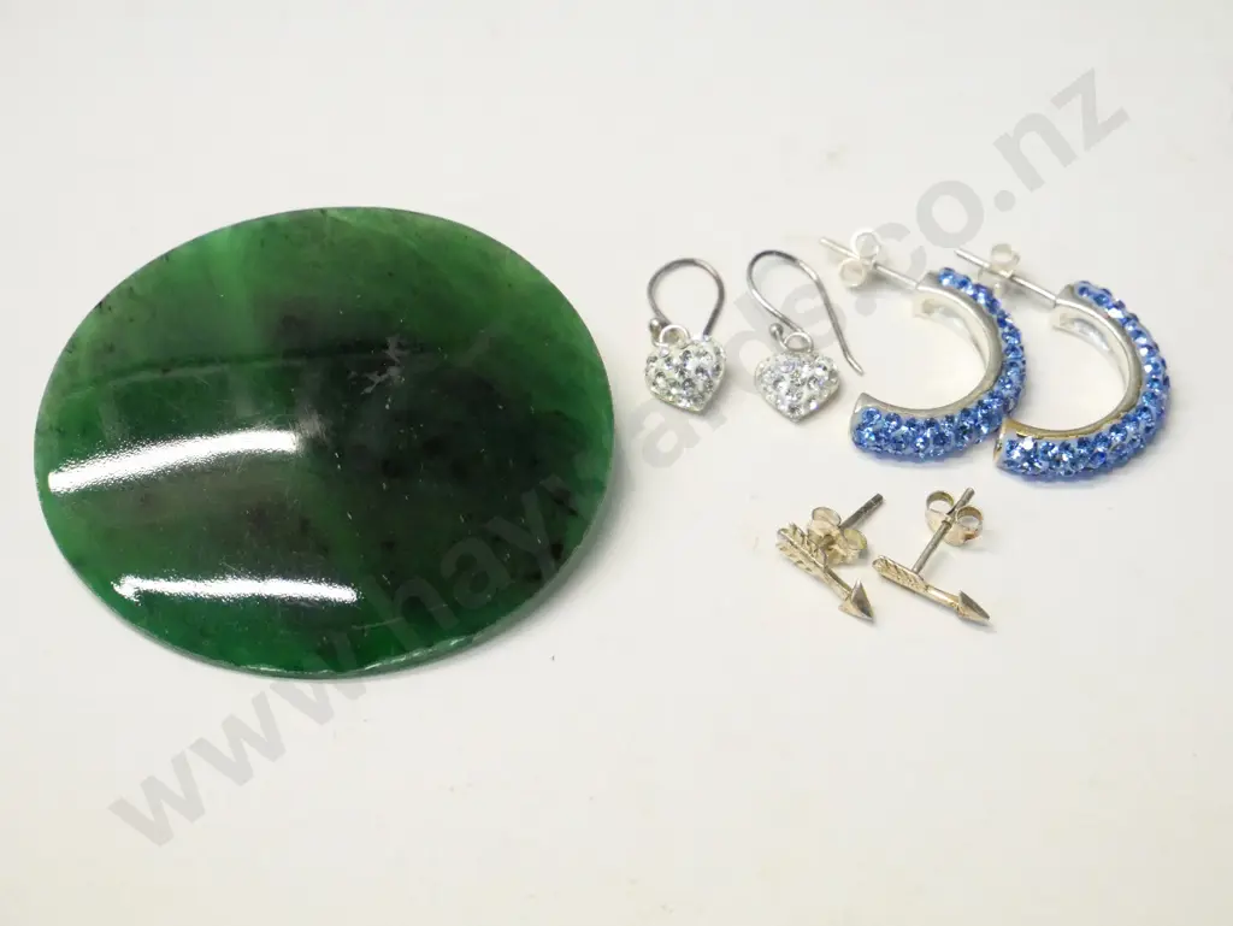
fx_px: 4276
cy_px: 463
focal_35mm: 120
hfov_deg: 16.4
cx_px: 616
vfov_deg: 12.4
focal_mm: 60
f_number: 7.1
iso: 3200
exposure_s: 1/200
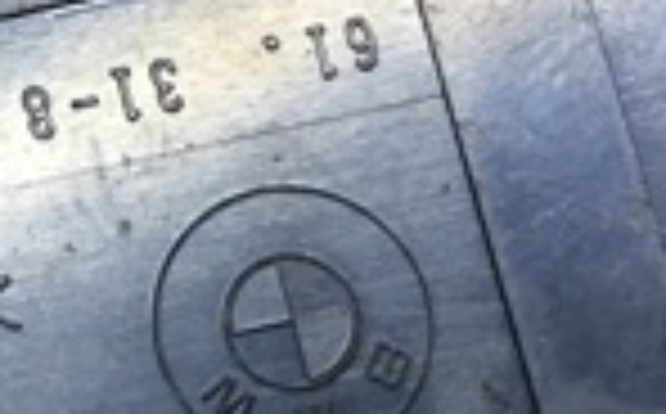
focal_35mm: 133
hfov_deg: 14.9
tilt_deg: -51.7
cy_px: 88
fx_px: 2410
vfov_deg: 9.8
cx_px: -234
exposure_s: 1/33
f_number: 2.2
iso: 32
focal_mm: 4.15
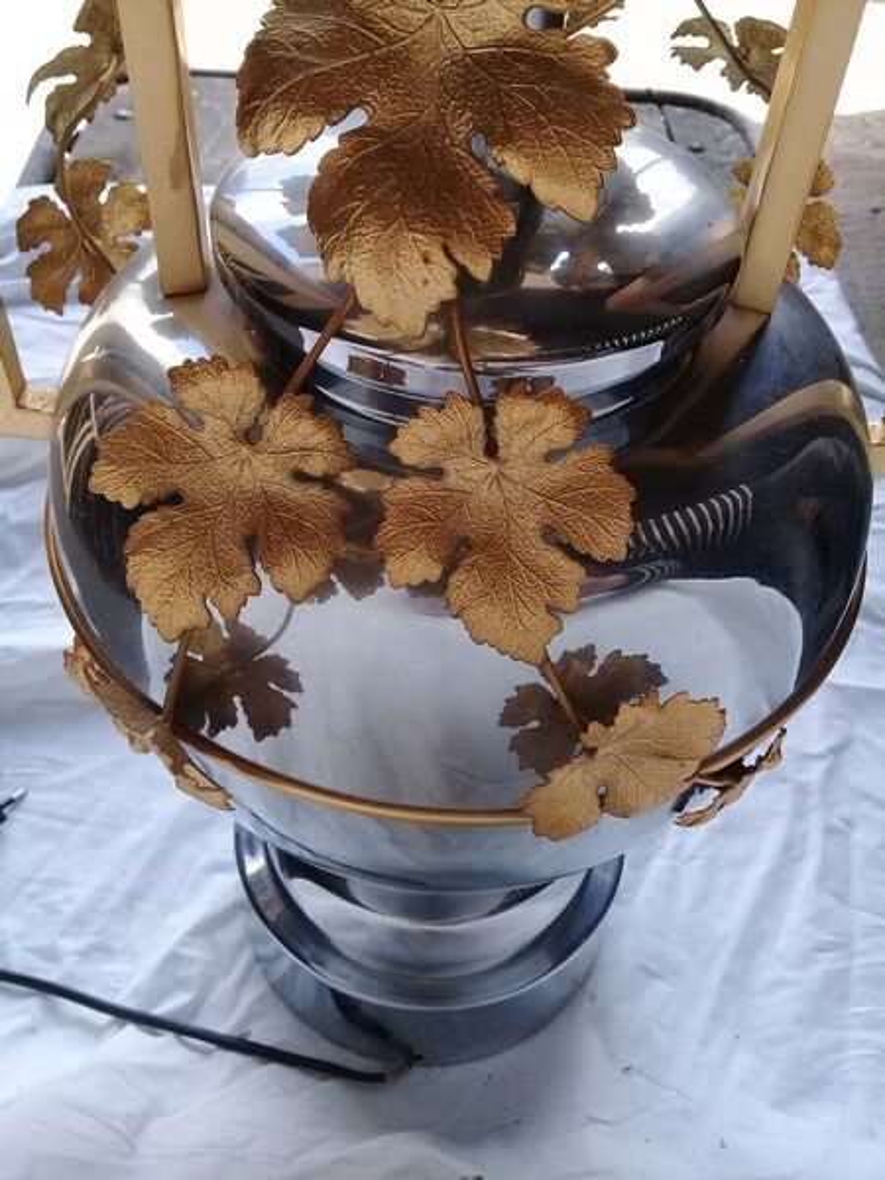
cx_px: 442
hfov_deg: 45.4
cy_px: 590
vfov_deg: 58.4
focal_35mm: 31
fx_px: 1057
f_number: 2.2
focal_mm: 3.3
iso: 50
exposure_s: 1/264
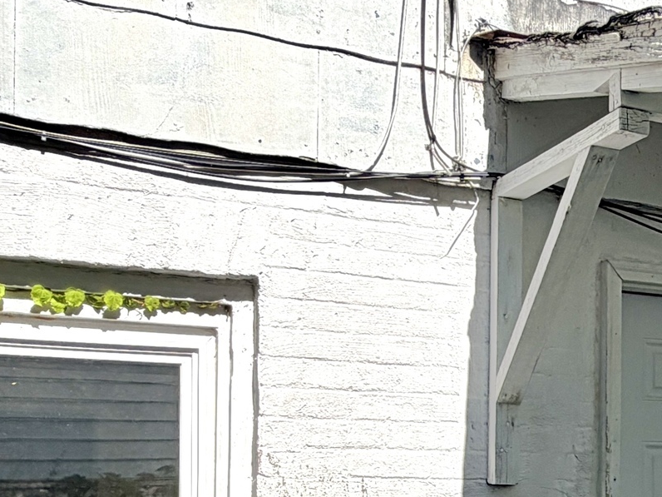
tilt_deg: +0.0
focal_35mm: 54
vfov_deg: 25.8
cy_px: 487
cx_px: 677
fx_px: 1033
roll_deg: +0.5
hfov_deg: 32.4
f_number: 2.2
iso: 20
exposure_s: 1/1698
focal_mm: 2.22
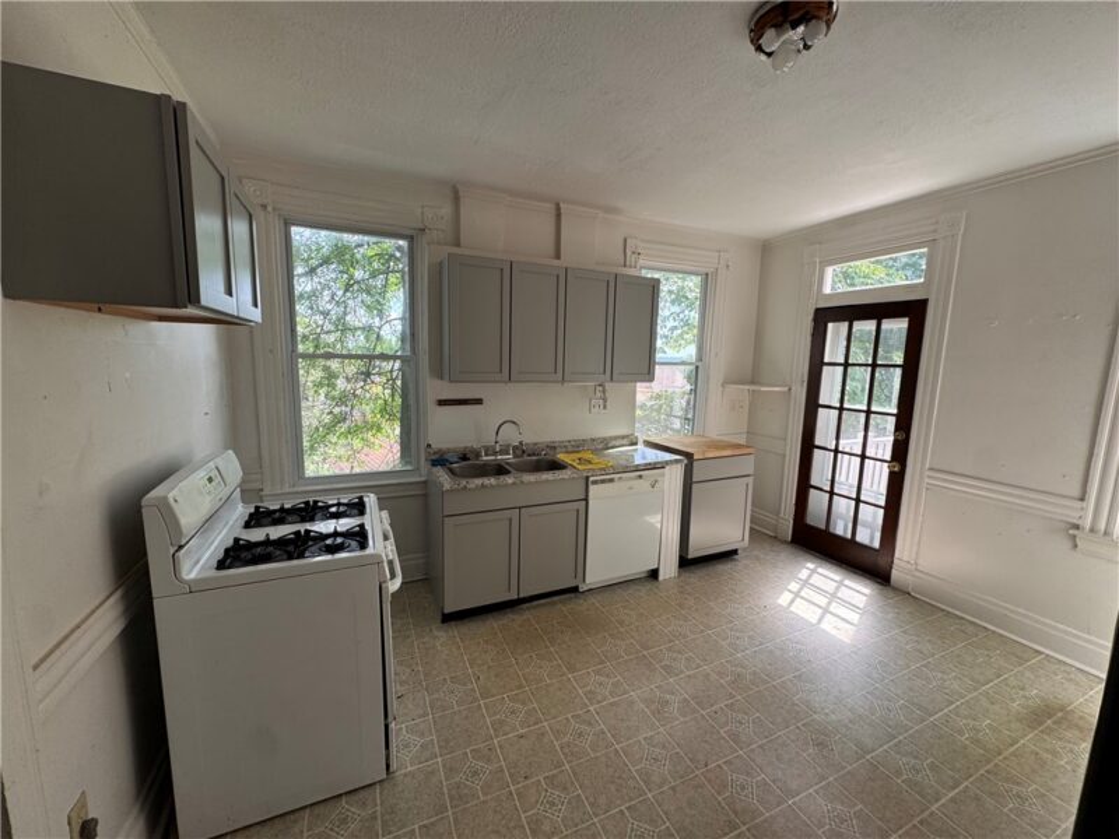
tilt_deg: -7.4
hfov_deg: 102.1
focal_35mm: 14
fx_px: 453
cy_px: 420
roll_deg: -1.1
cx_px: 560
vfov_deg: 85.7
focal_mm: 2.22
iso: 50
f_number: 2.2
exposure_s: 1/99
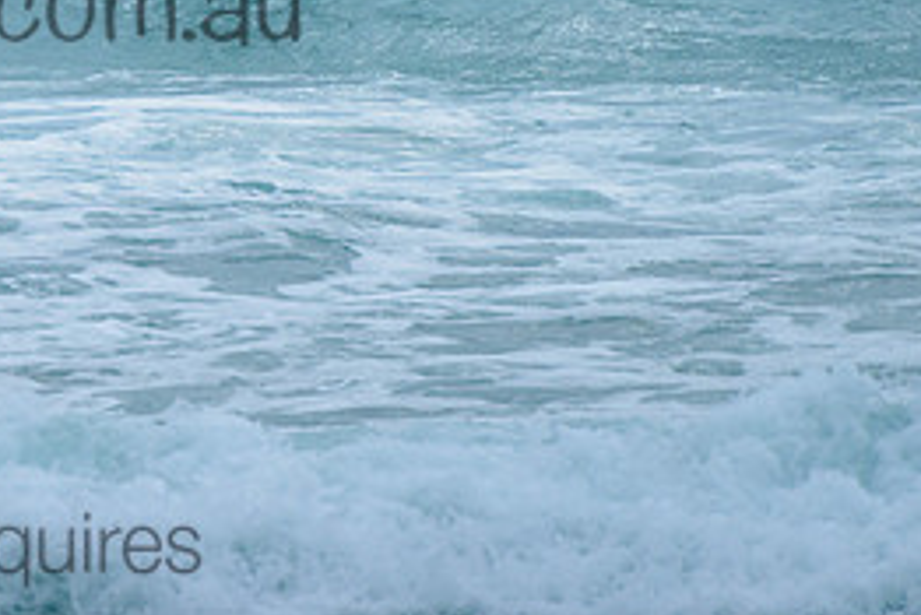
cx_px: 120
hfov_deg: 1.9
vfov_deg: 1.3
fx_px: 27746
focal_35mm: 1084
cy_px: -147
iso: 500
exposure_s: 1/1600
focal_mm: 400
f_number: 7.1
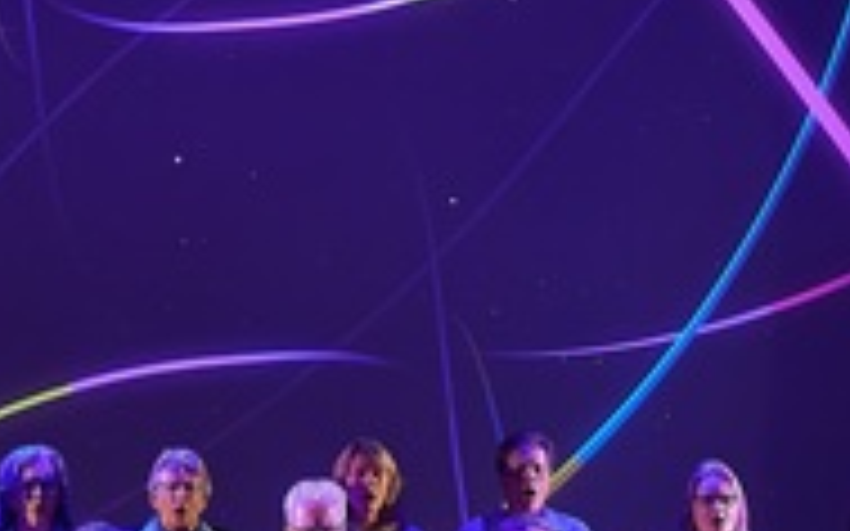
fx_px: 4470
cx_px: 351
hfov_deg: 10.9
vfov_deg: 6.7
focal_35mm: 193
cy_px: 659
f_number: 4
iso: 800
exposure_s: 1/60
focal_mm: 56
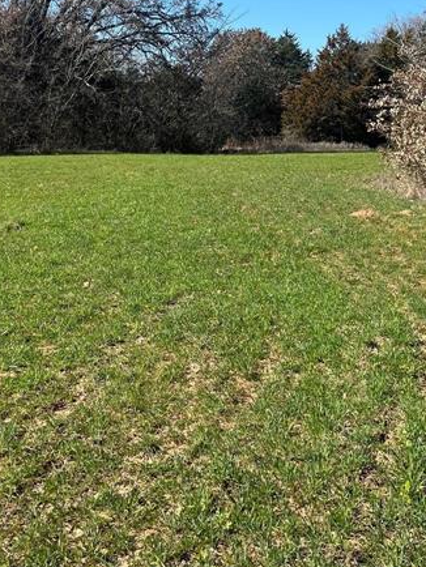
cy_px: 106
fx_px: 754
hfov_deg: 31.0
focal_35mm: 46
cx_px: 323
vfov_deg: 39.4
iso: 50
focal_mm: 5.1
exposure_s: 1/2410
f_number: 1.6
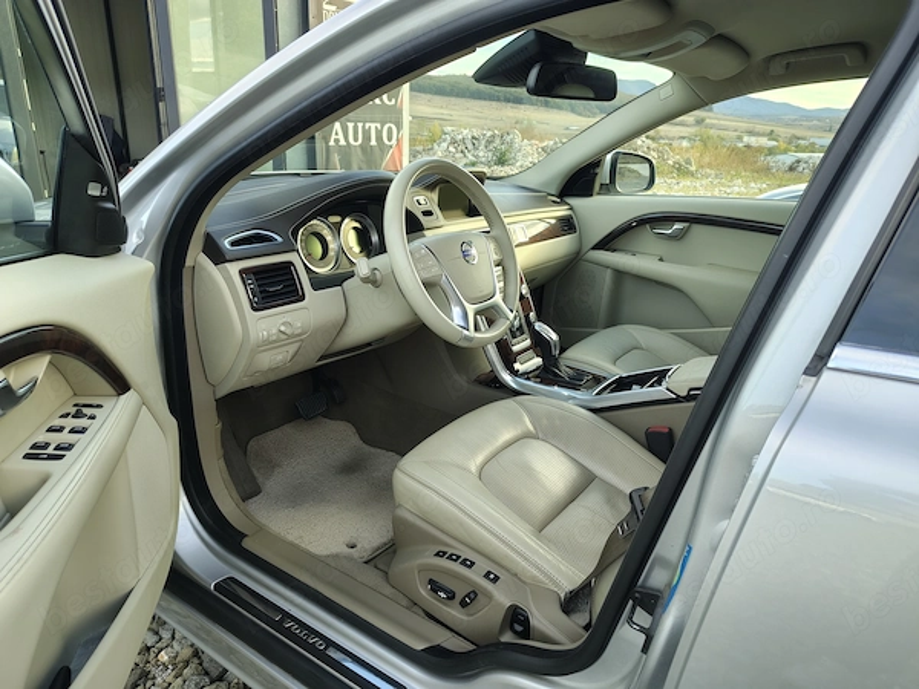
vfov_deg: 56.8
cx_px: 460
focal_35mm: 24
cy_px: 344
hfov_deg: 71.6
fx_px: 637
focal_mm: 5.56
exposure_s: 1/100
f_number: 1.8
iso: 117
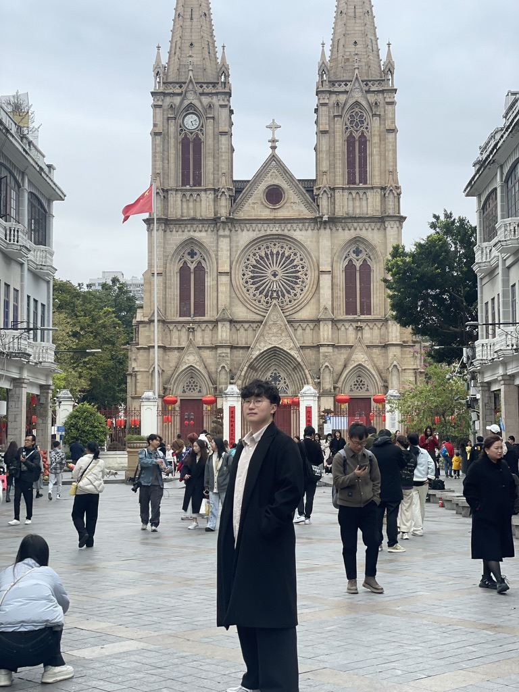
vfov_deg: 36.8
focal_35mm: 52
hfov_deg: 28.0
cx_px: 260
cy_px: 346
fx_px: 1040
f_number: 2
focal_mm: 6
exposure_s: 1/100
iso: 64
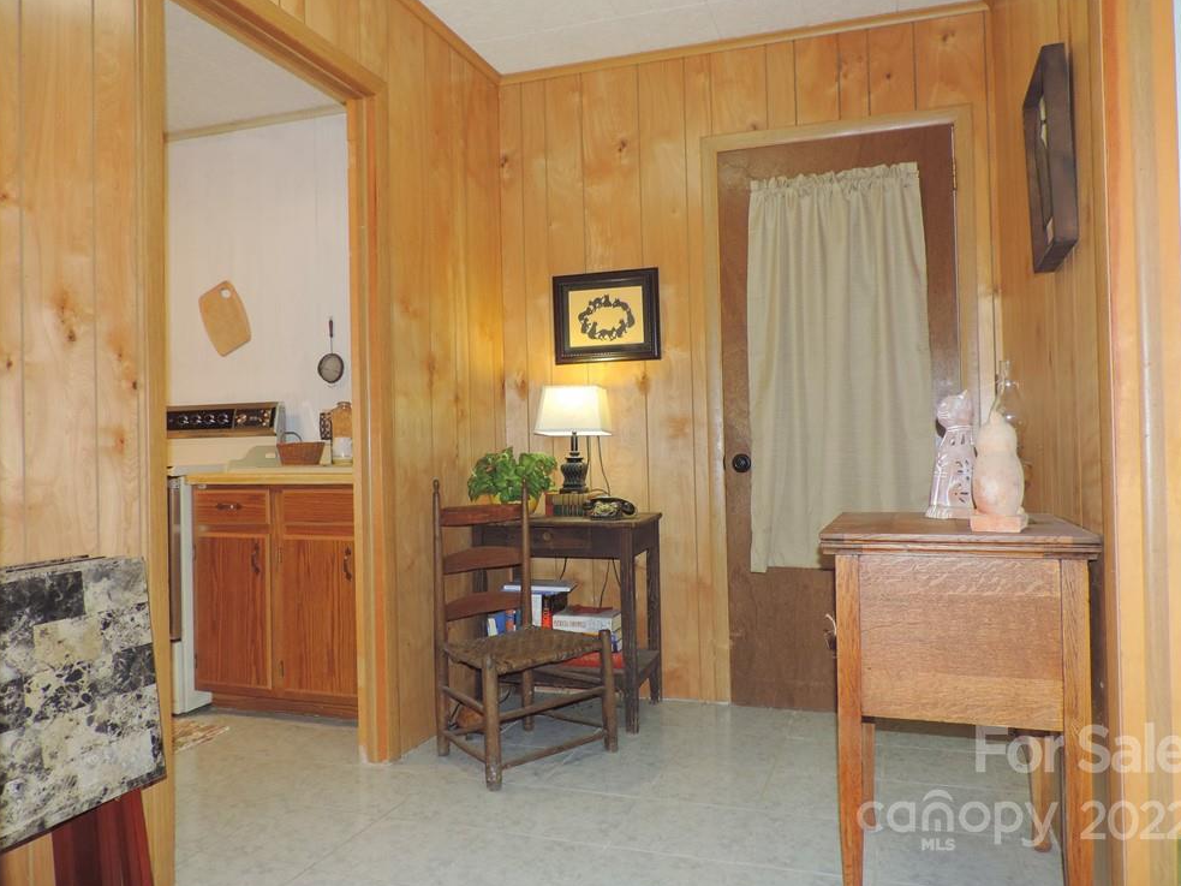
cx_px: 602
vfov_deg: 54.9
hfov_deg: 69.4
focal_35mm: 25
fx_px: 853
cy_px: 438
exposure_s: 1/30
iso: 200
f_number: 3
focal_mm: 4.3
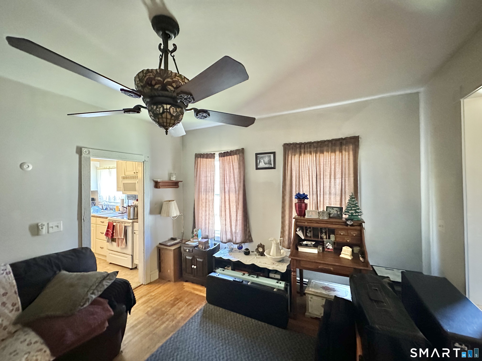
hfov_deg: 102.1
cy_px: 180
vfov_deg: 85.7
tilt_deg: +0.5
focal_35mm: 14
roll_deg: +0.2
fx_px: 195
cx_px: 241
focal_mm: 2.22
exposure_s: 1/60
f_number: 2.2
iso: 1000
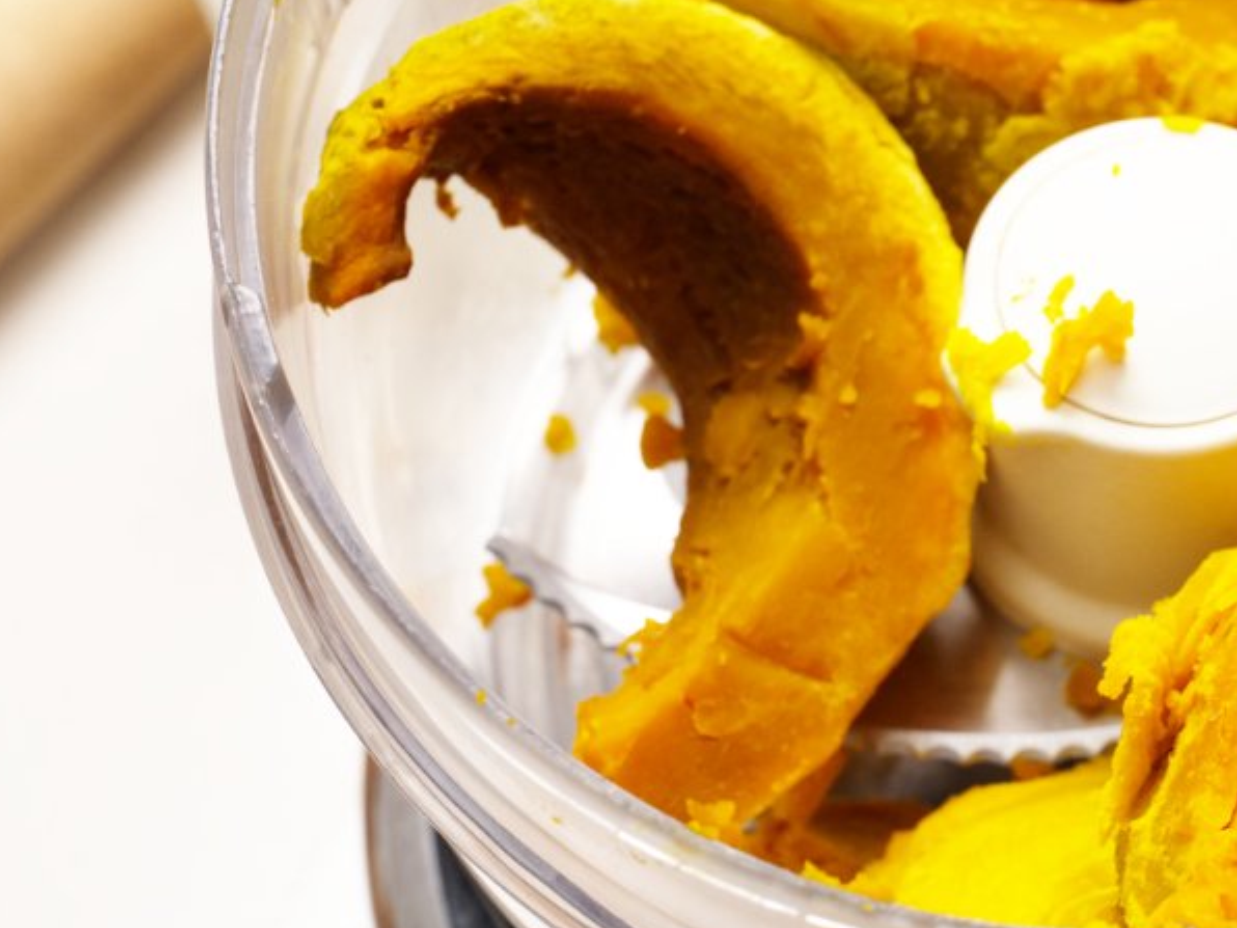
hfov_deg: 15.9
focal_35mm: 122
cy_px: 485
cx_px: 1220
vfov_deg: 12.1
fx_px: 4360
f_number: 9
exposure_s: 1/1250
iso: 800
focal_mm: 63
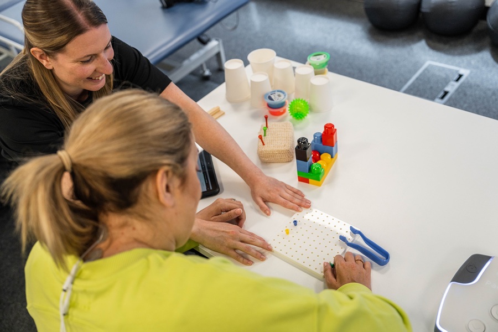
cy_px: 166
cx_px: 249
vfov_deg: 35.9
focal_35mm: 37
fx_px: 512
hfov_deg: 51.9
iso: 800
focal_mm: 37
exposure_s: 1/400
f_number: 2.8
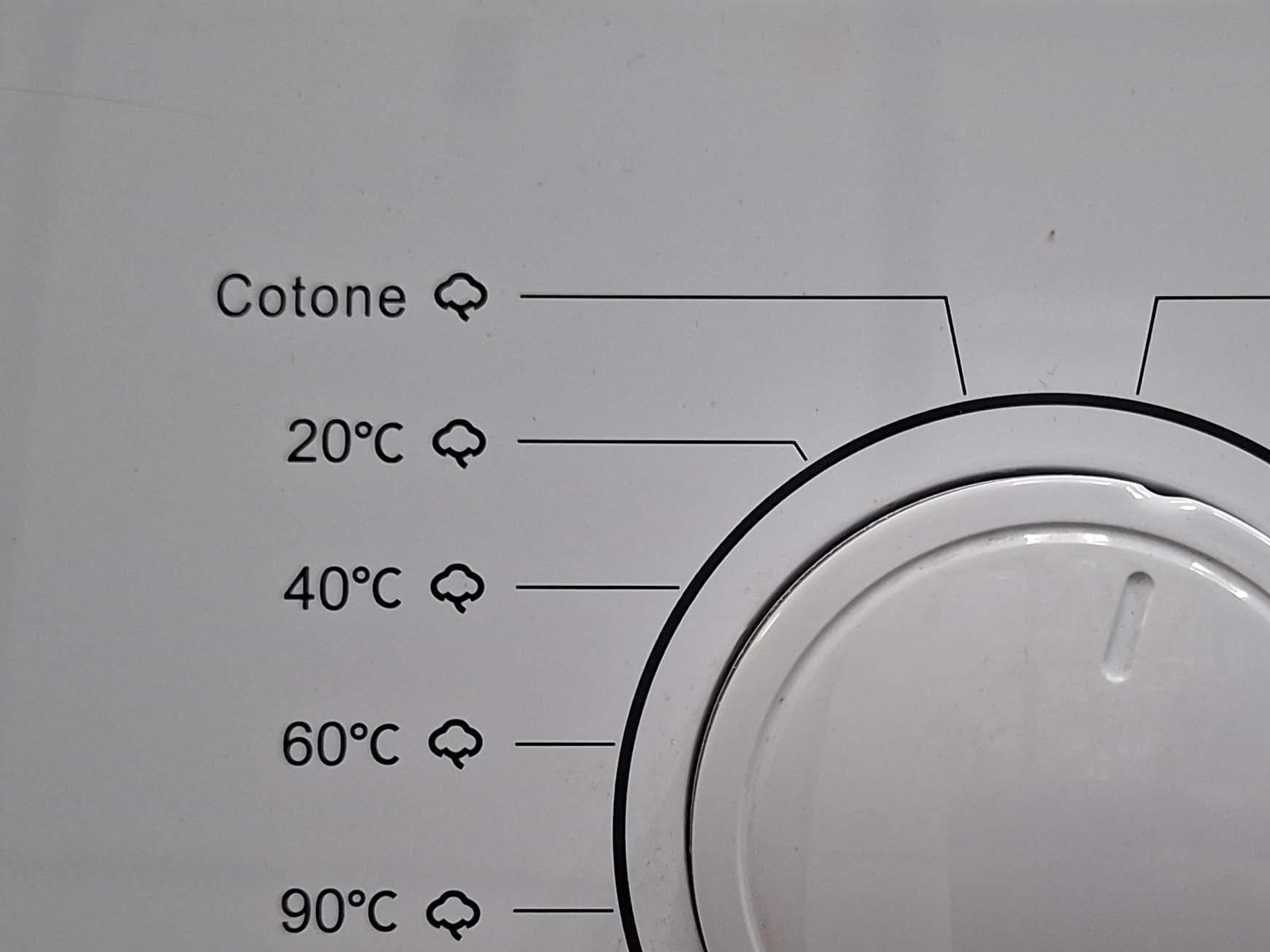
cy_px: 706
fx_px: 1944
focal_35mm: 53
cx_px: 901
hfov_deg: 35.6
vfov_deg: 27.2
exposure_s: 1/100
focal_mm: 5.54
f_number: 1.8
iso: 320
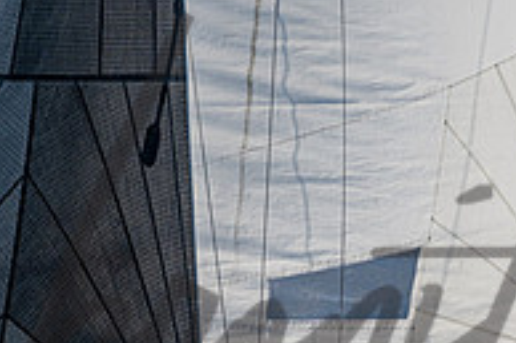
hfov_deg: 1.5
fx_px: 19262
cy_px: 251
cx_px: 304
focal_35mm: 1345
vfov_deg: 1.0
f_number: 5.6
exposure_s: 1/3200
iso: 400
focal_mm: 400
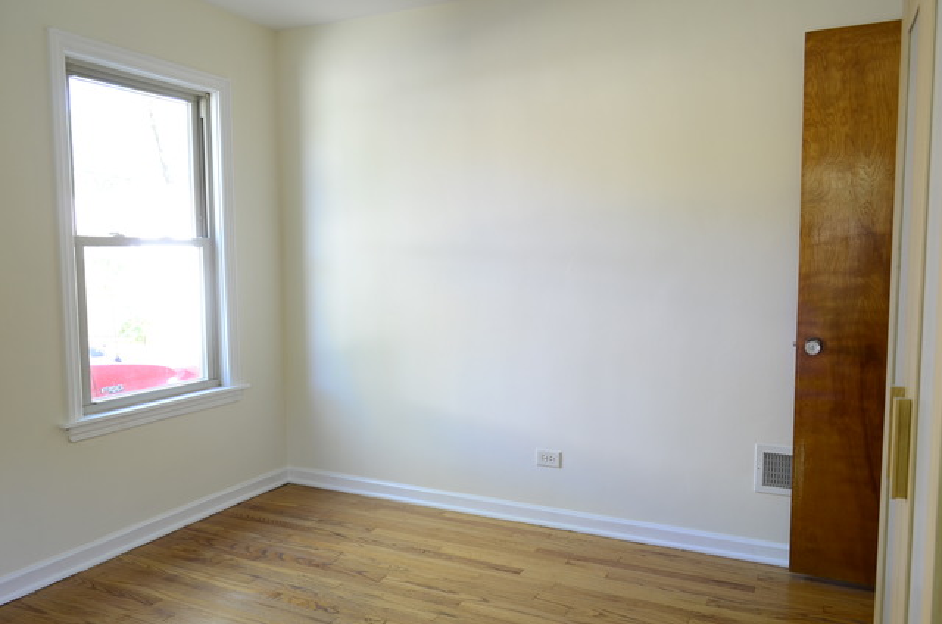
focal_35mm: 27
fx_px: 705
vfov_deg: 47.7
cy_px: 312
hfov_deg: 67.5
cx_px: 471
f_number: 8
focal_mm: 18
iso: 200
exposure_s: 1/5
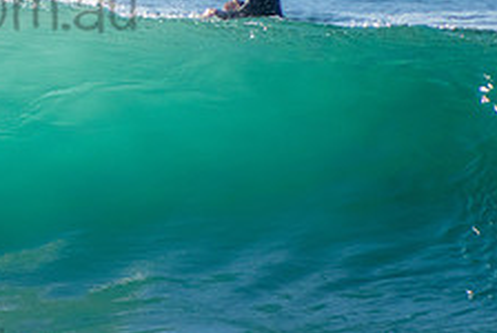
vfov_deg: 0.9
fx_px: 21440
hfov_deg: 1.3
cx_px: -98
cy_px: -21
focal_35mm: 1551
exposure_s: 1/2000
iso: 250
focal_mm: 400
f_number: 5.6
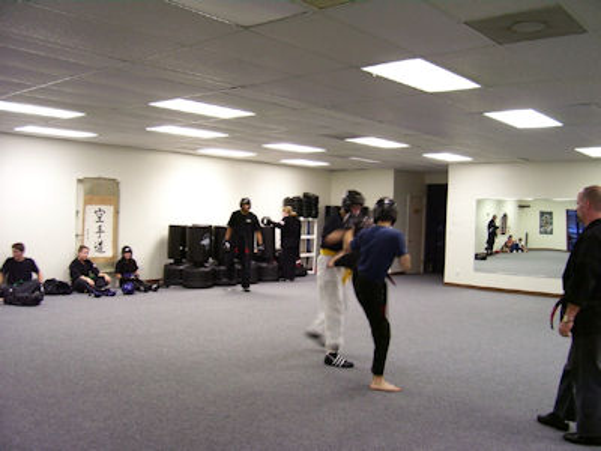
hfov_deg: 54.0
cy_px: 226
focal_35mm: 34
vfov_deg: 41.8
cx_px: 300
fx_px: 590
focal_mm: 5.6
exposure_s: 1/10
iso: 160
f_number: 2.7
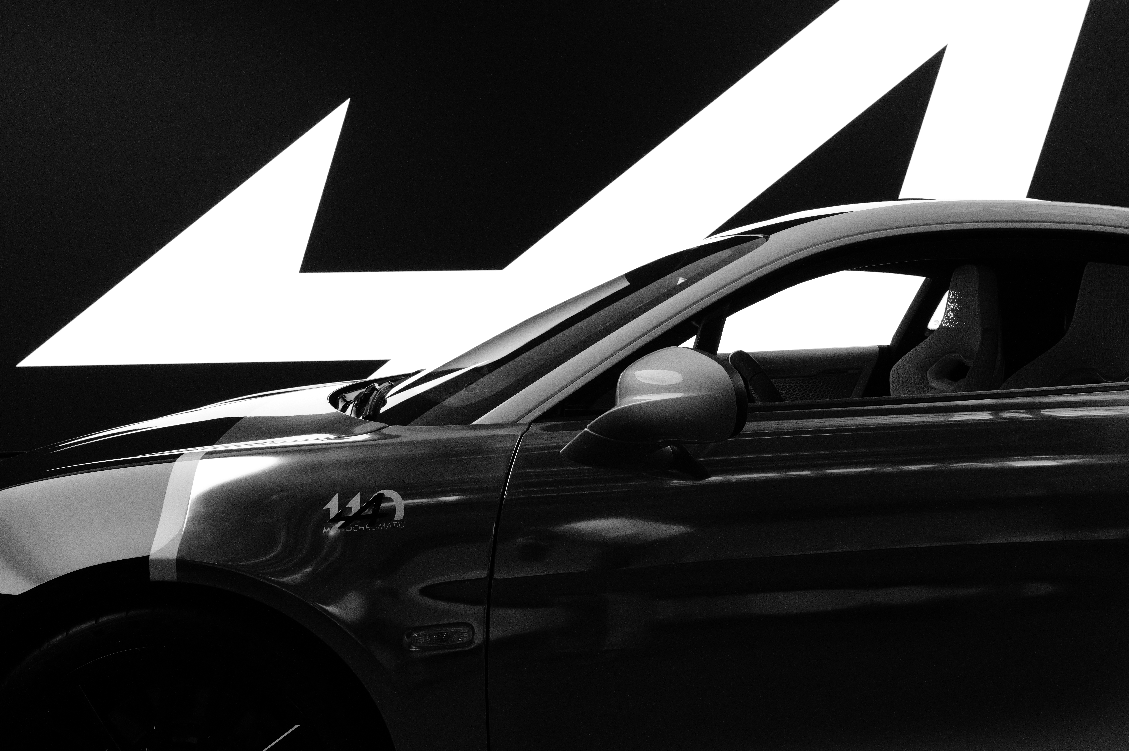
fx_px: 1097
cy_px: 376
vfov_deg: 37.8
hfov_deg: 54.5
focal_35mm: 35
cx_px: 564
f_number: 14
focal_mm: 35
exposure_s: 1/50
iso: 6400
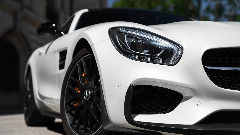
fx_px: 471
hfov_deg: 28.6
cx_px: 121
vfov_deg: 16.3
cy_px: 77
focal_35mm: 74
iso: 80
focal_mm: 70
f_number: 3.2
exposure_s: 1/500
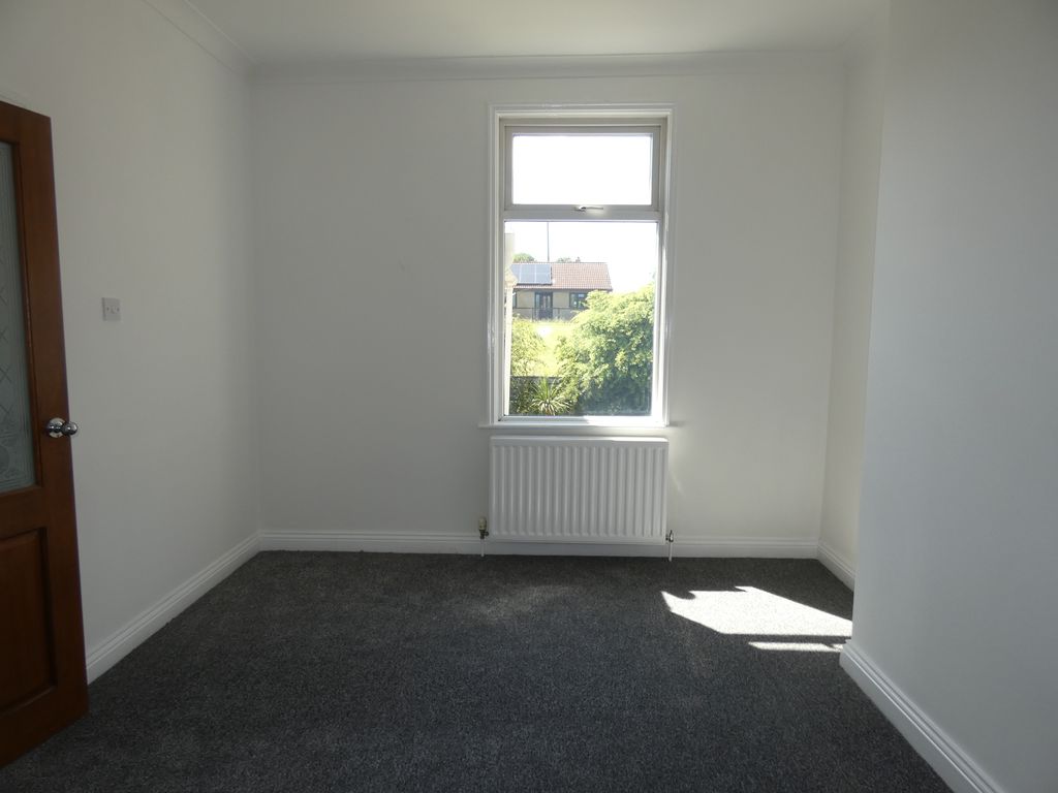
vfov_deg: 66.0
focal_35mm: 20
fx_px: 611
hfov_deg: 81.7
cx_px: 529
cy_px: 396
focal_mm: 3.6
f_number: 2.8
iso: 80
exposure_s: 1/160
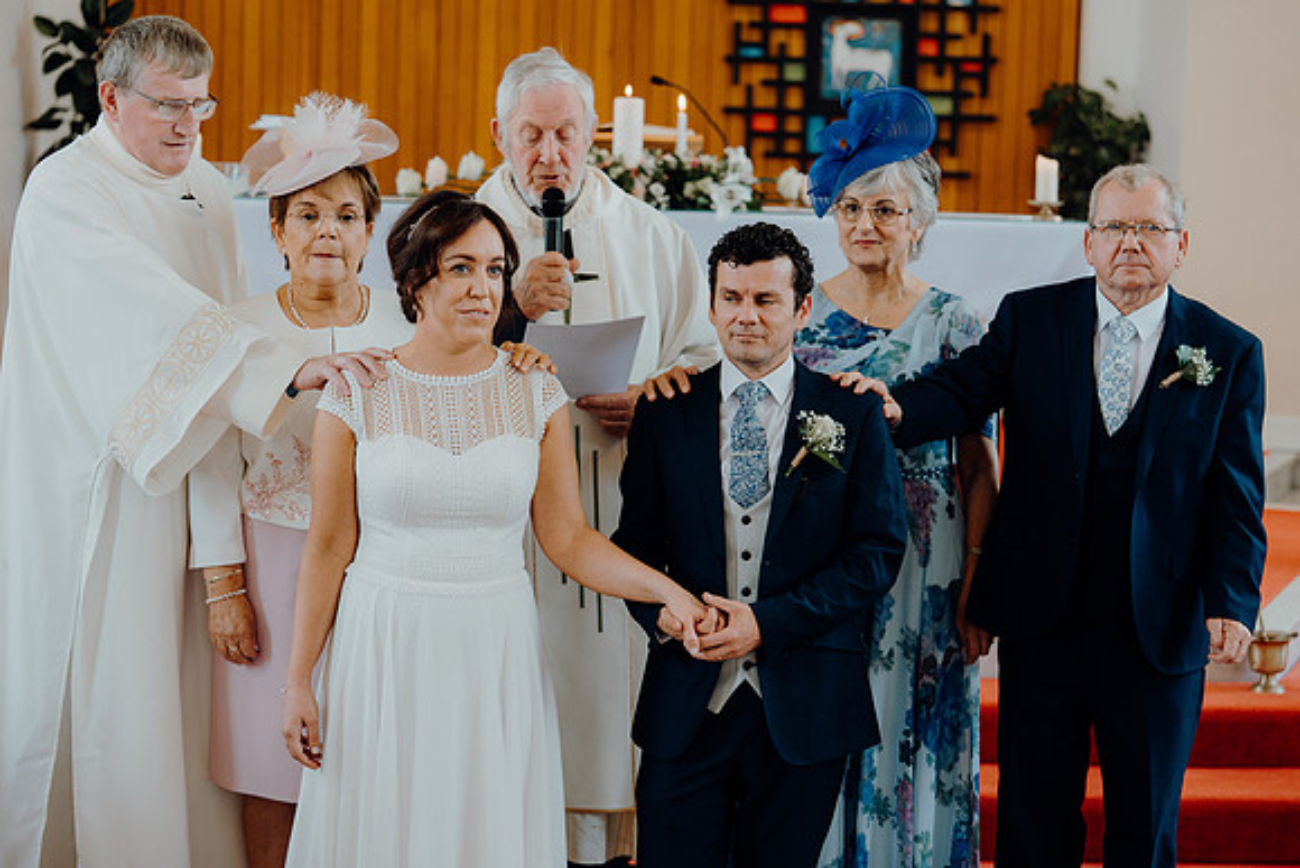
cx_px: 650
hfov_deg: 28.8
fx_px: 2528
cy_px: 434
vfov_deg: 19.5
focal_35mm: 70
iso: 640
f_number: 2.8
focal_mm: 70
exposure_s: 1/200
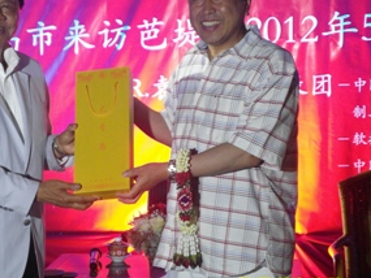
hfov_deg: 19.4
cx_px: 117
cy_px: 129
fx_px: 1083
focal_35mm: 101
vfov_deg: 14.7
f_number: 2.4
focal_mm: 15.6
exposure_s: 1/15
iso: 400
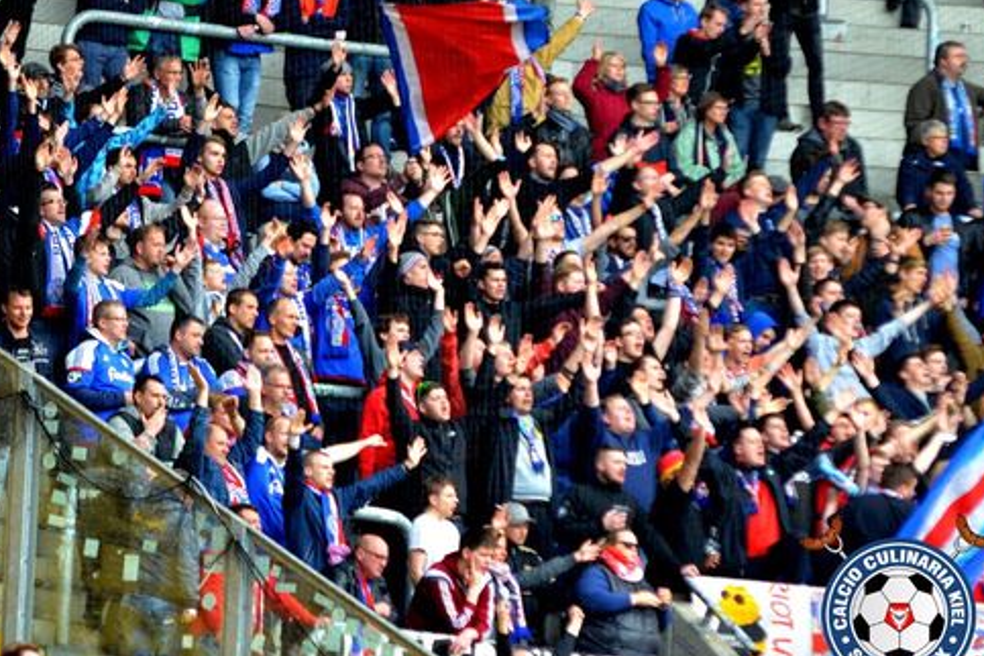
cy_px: 346
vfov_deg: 3.9
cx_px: 454
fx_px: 9675
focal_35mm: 354
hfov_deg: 5.8
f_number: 3.5
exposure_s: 1/800
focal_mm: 200
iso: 800
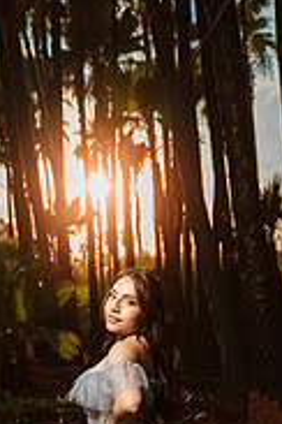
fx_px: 693
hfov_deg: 23.0
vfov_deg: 31.4
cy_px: 422
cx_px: 141
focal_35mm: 59
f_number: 2.8
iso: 125
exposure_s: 1/1600
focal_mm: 24
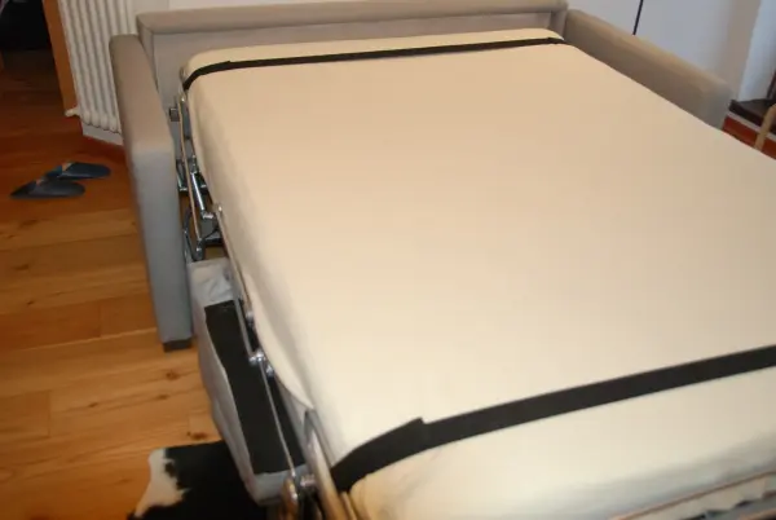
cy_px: 260
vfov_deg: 40.1
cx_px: 388
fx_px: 712
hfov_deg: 57.2
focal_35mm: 33
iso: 640
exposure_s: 1/60
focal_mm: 22
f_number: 4.5
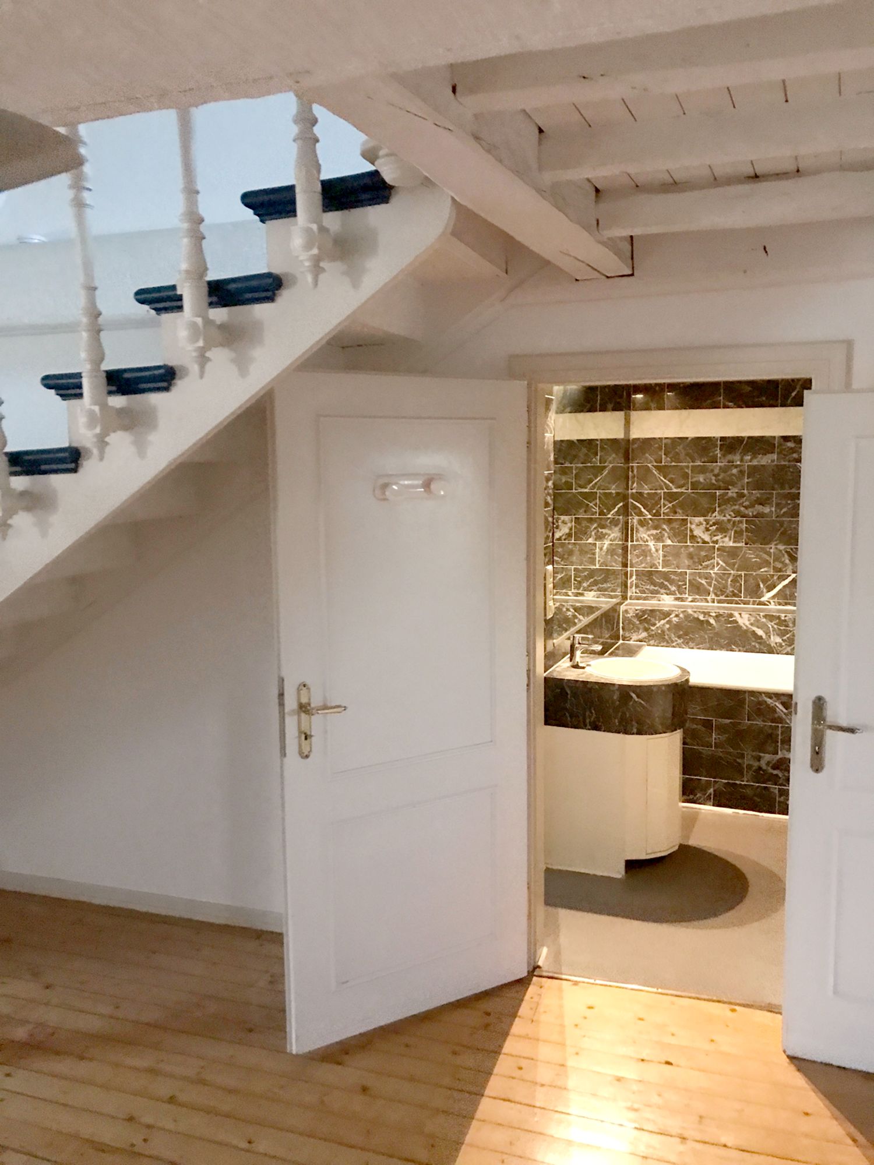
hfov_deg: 49.7
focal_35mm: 28
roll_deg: -0.3
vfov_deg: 63.4
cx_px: 437
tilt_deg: -7.1
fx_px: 943
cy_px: 582
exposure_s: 1/4
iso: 100
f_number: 1.8
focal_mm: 3.99
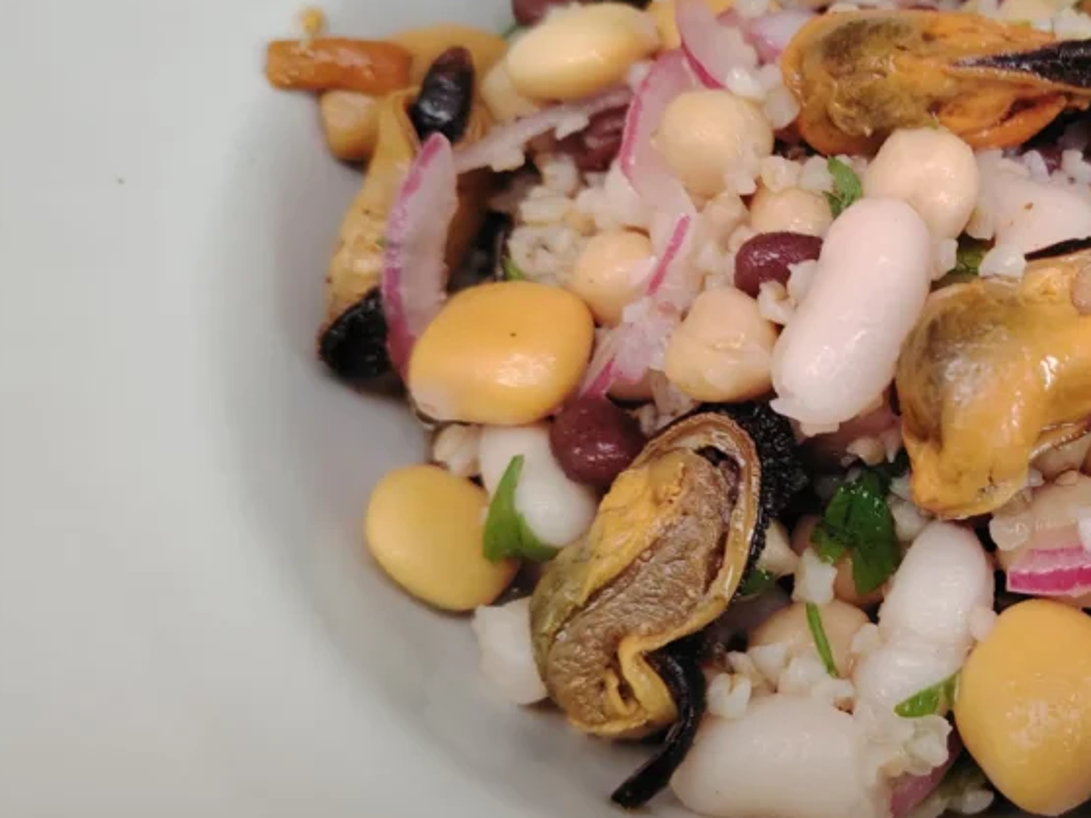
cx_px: 908
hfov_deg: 40.7
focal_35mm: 44
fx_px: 1386
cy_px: 377
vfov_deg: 32.8
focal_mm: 5.25
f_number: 1.75
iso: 703
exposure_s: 1/33.3
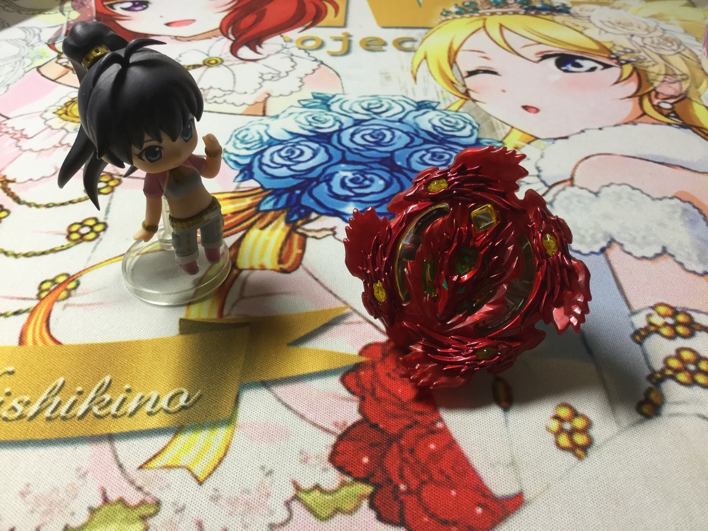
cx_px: 354
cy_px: 266
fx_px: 634
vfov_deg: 45.4
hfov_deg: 58.4
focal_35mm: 31
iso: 32
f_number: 2.4
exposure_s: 1/40
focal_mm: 3.3
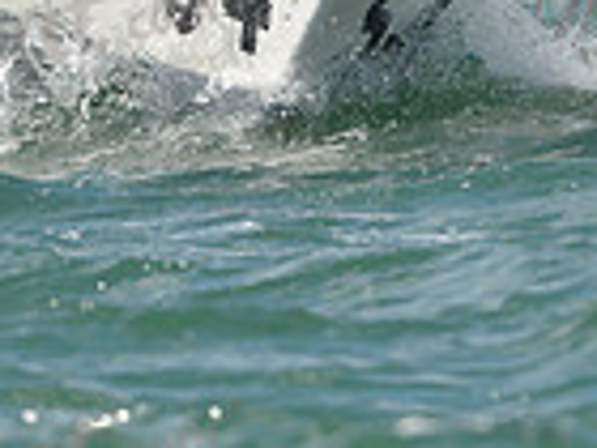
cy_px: -215
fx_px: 20678
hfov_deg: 1.7
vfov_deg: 1.2
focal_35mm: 1199
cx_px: 443
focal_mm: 300
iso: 200
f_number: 7.1
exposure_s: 1/1000
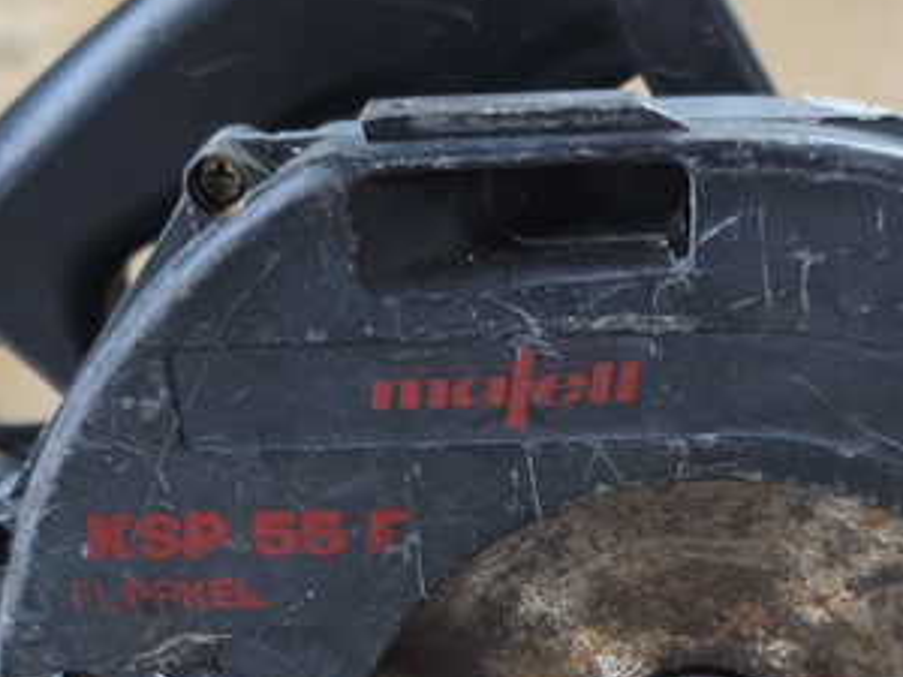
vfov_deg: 28.4
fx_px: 1278
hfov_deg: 38.8
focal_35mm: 49
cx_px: 521
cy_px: 626
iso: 320
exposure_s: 1/99.9
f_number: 1.65
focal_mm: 6.14
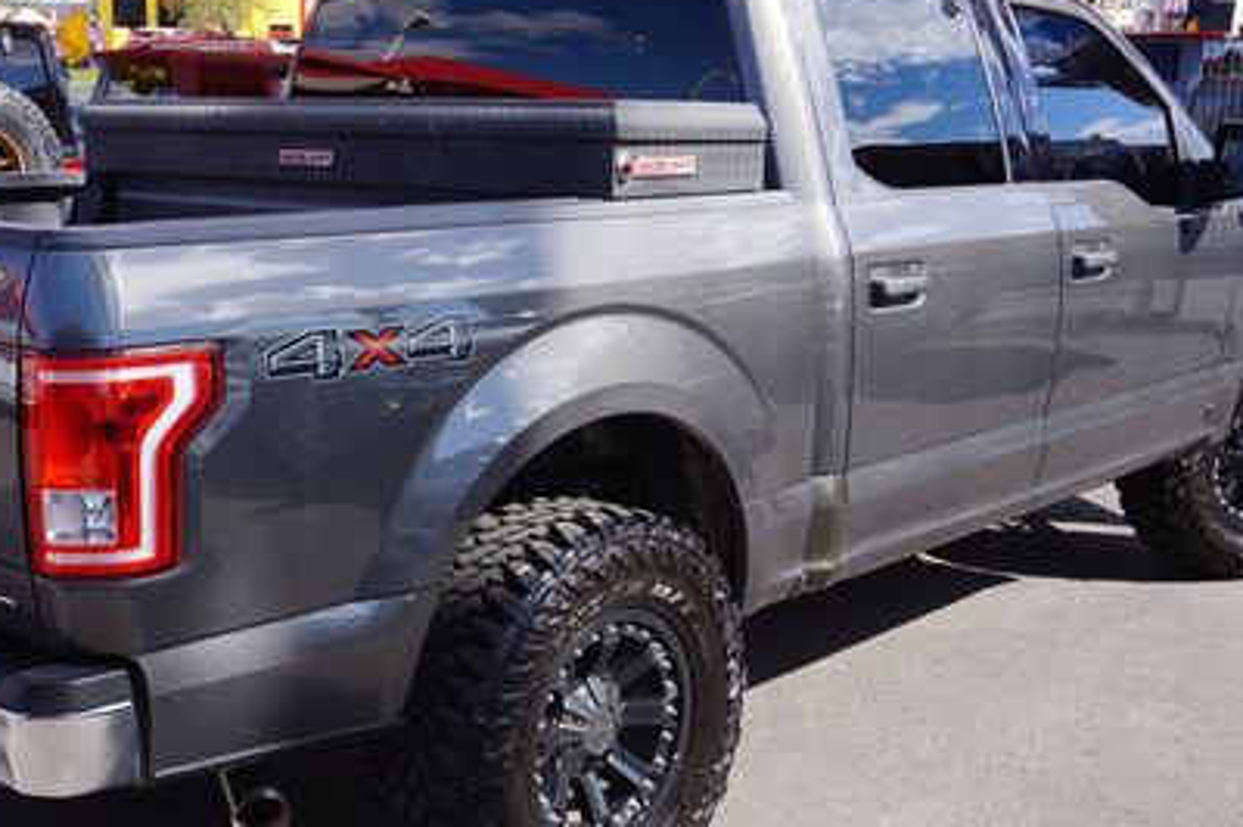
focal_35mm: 48
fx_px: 1656
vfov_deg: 28.0
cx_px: 454
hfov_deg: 40.8
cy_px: 445
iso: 100
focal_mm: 20
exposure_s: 1/80
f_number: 10
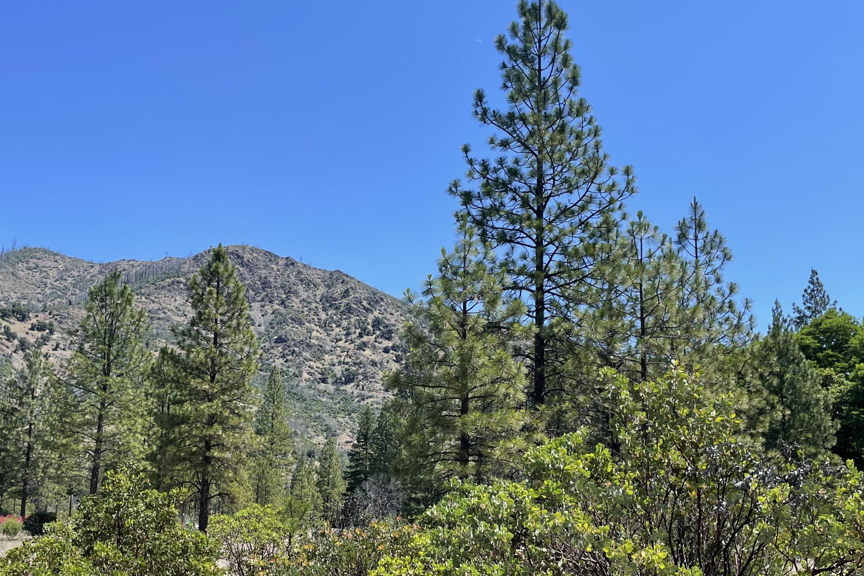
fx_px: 840
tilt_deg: +9.5
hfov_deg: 54.4
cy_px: 365
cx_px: 411
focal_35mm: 35
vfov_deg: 37.6
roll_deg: -0.8
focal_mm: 4.2
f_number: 1.6
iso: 32
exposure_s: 1/1916
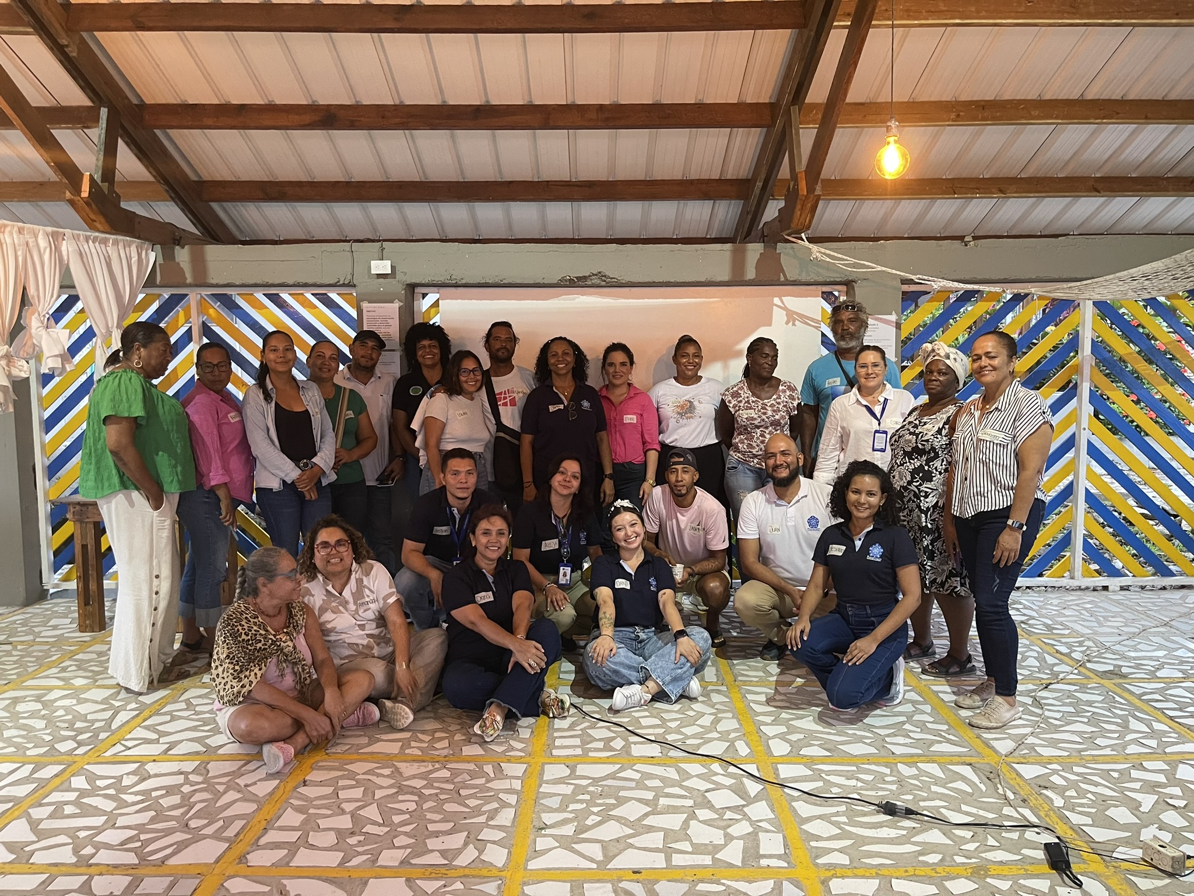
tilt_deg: -5.3
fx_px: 862
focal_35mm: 25
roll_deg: +0.6
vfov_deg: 54.9
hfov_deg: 69.4
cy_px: 448
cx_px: 597
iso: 500
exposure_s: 1/40
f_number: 1.6
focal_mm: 5.1
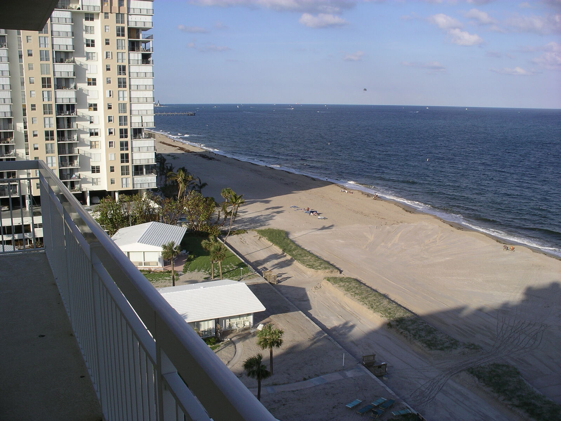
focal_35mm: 37
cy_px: 210
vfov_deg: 38.7
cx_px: 280
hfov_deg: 50.1
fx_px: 600
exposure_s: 1/498
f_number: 6
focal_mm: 7.8
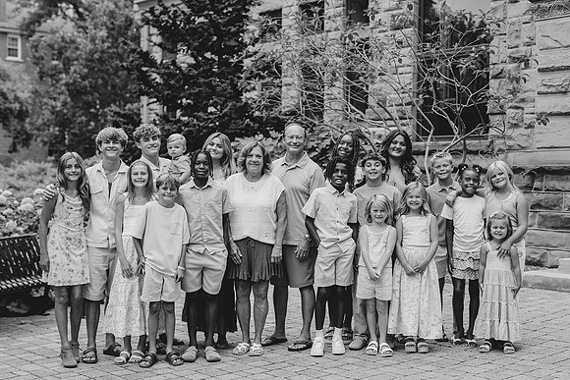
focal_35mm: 56
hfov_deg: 35.6
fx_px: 887
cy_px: 190
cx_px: 319
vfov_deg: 24.2
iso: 1000
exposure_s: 1/400
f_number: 2.8
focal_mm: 50
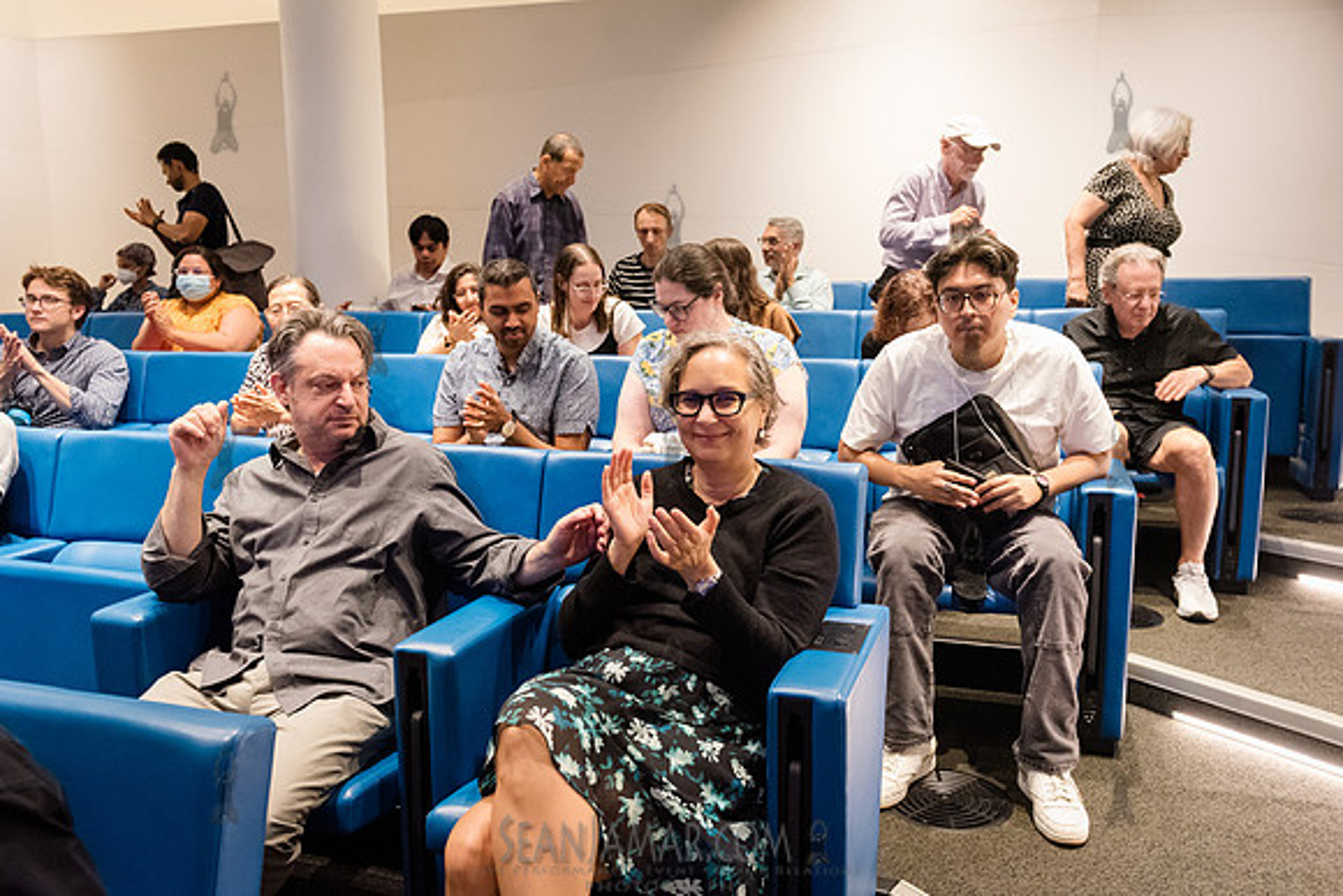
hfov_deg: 64.5
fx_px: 1064
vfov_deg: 45.7
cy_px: 448
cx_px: 672
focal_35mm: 29
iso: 6400
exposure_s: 1/200
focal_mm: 27
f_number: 3.5
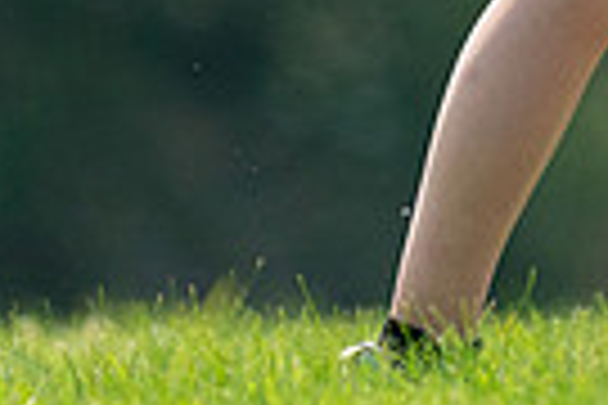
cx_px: 671
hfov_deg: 0.8
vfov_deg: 0.5
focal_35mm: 2530
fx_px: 42726
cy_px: -187
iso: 2000
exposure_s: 1/4000
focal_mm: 588
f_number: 6.3
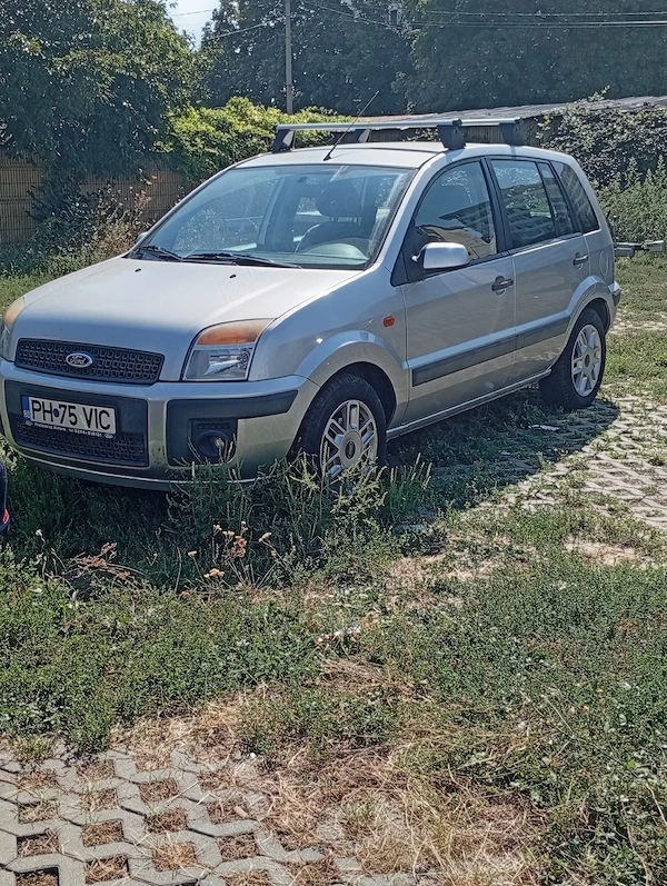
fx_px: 1205
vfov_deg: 40.4
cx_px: 334
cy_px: 443
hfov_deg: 31.0
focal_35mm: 47
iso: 50
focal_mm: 3.98
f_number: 1.8
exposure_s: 1/476
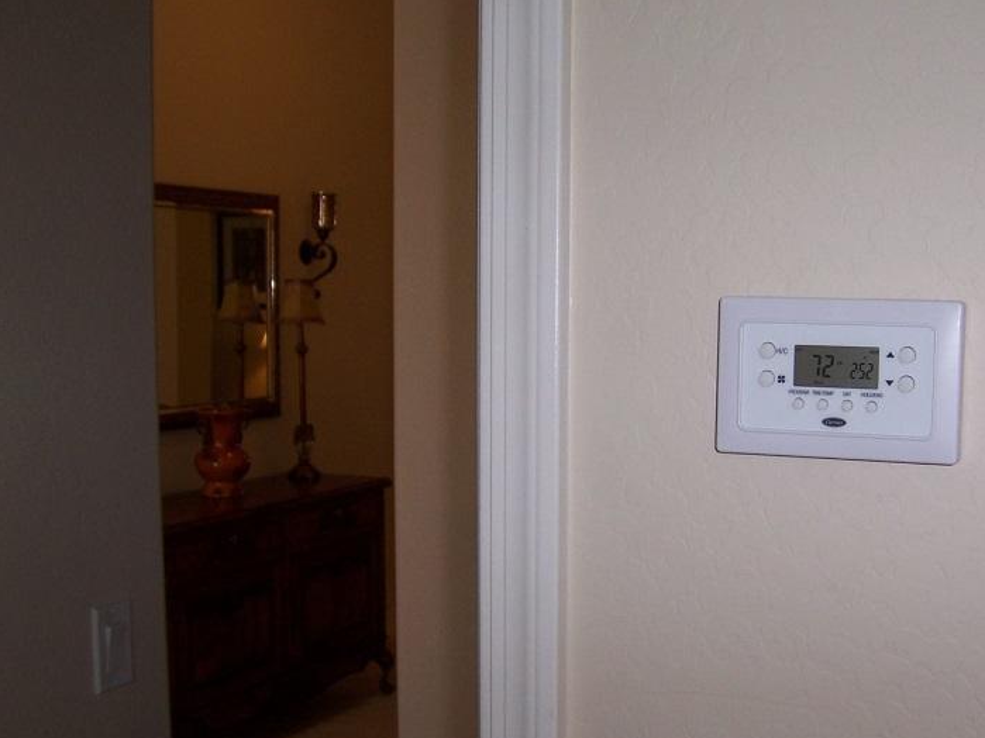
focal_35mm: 48
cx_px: 652
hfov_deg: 39.2
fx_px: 1366
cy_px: 418
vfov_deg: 30.2
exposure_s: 1/60
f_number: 2.8
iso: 80
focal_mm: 6.2
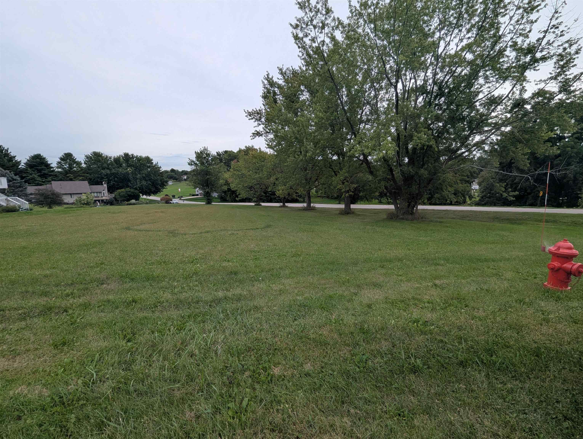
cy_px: 220
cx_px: 292
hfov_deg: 106.1
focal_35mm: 13
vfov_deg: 90.1
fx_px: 219
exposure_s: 1/549
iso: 48
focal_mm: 1.95
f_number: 2.2
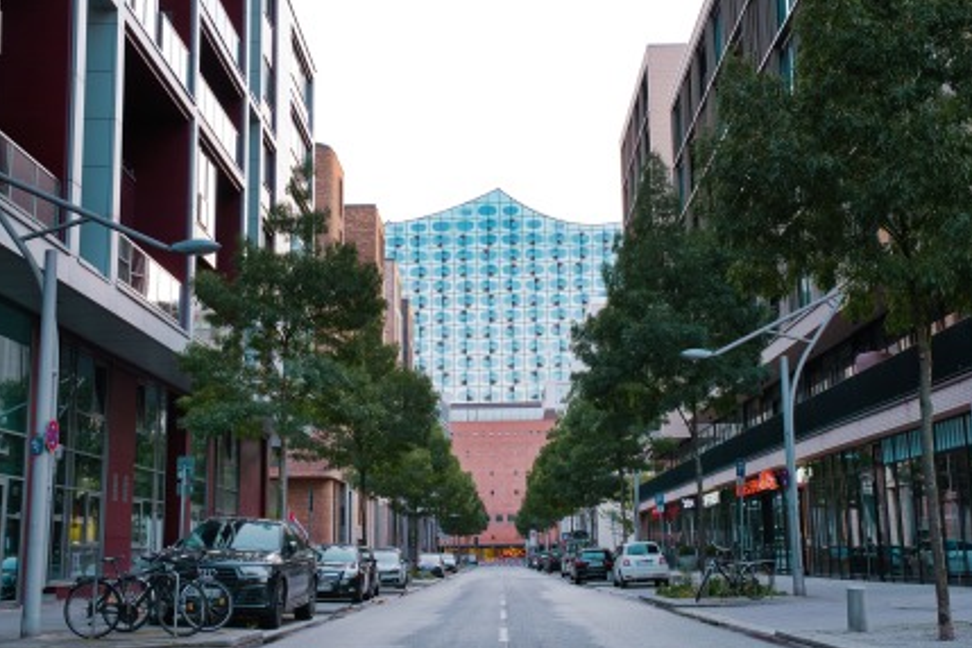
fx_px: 1269
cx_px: 498
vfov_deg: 28.6
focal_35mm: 47
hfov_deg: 41.9
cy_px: 322
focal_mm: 42
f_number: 8
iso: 100
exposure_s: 1/15
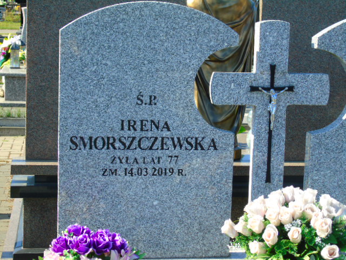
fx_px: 710
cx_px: 173
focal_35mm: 71
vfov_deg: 20.7
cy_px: 130
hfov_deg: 27.4
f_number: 4.7
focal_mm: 13
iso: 80
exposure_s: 1/200
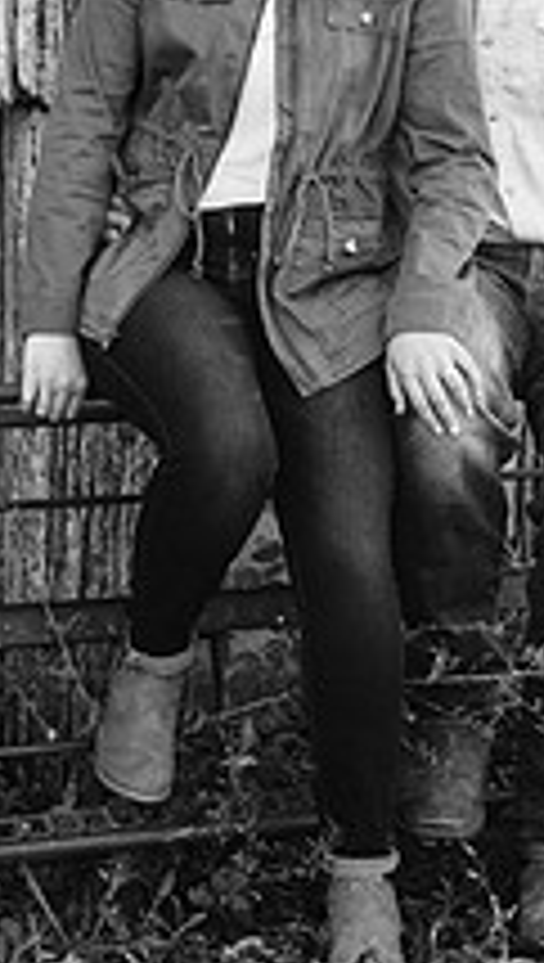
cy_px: 104
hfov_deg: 6.5
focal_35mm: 187
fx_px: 4777
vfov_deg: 11.4
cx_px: 391
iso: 200
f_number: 3.2
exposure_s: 1/640
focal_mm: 85
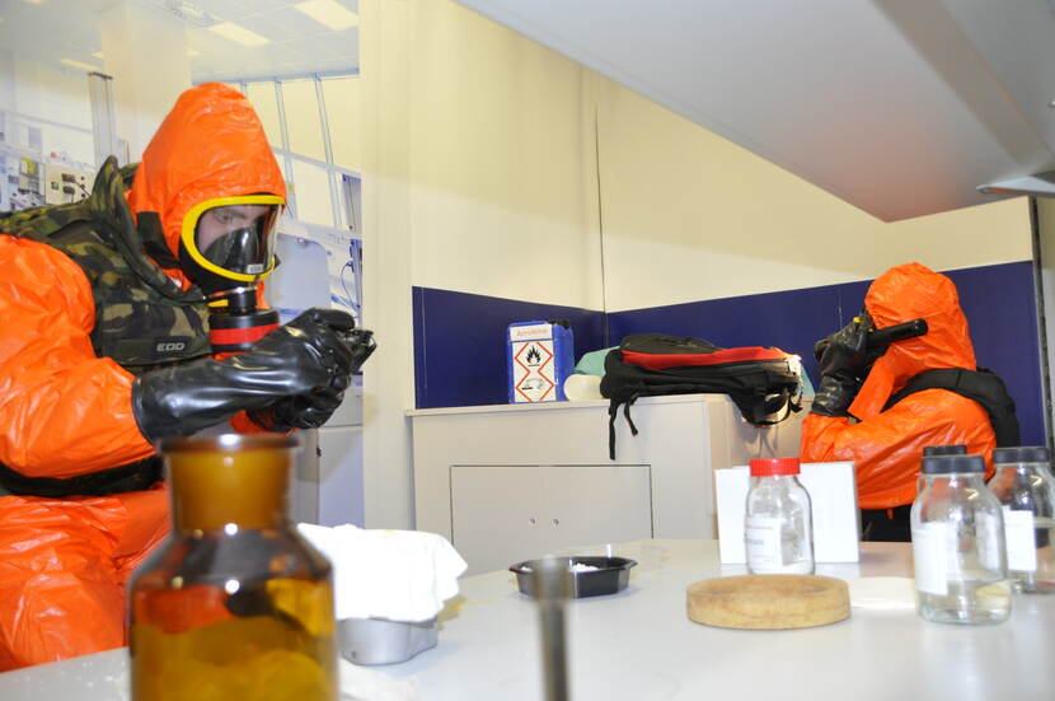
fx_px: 966
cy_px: 350
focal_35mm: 33
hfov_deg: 57.3
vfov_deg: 39.9
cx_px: 528
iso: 800
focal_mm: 22
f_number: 4
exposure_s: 1/60
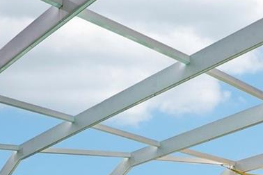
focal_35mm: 72
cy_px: 328
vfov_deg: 15.7
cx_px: 123
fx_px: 526
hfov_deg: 28.1
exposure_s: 1/30
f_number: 20
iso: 100
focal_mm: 17
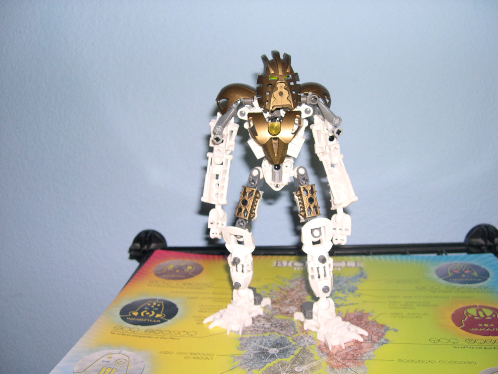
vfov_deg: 37.7
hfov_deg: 49.0
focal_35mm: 38
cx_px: 249
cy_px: 187
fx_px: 547
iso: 100
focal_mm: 8
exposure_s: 1/60
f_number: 2.8
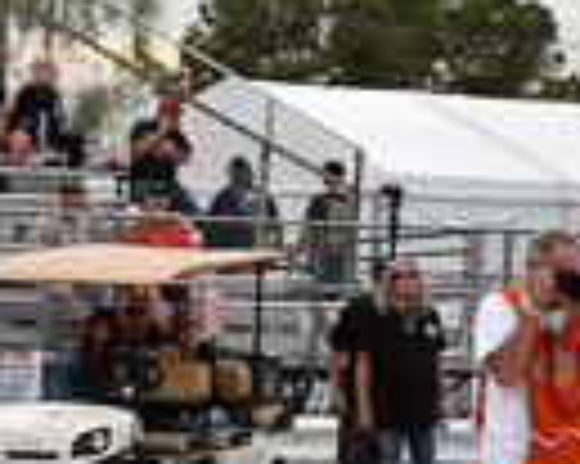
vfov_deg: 4.0
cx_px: 1016
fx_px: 6570
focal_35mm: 383
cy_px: 455
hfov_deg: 5.0
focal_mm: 70
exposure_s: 1/800
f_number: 5.6
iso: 800
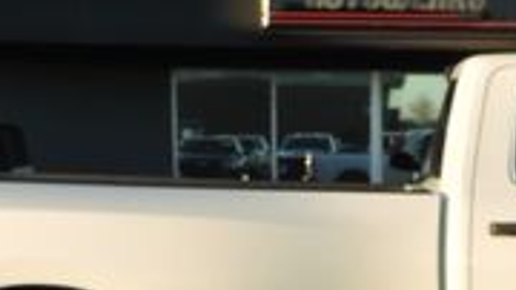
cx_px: 505
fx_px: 1272
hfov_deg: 22.2
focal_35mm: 93
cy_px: 339
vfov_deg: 12.7
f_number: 3
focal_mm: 4.3
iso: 80
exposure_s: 1/320
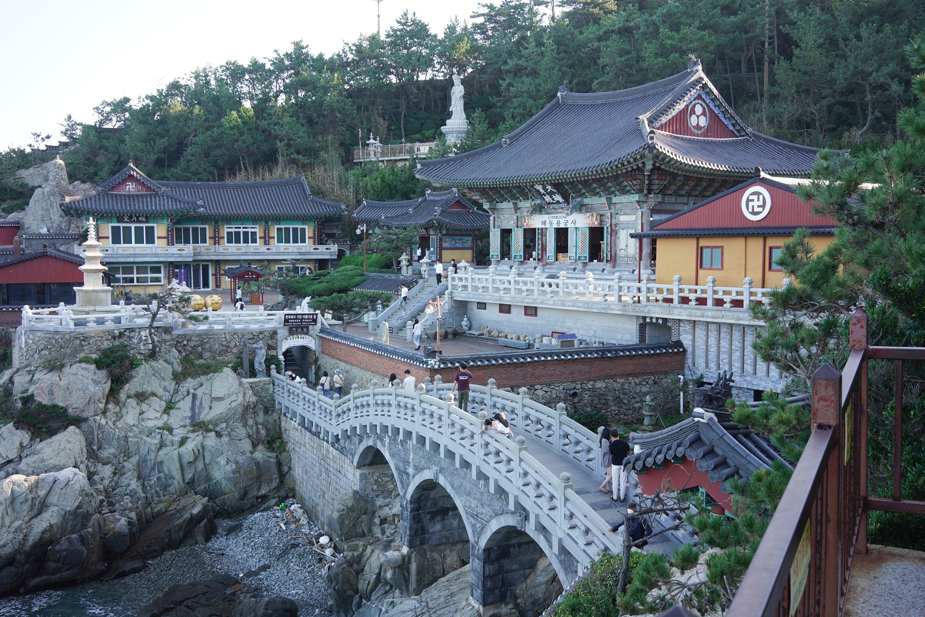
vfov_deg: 37.9
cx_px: 462
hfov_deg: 54.4
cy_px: 308
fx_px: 899
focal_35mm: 35
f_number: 9
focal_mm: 35
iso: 400
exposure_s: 1/100
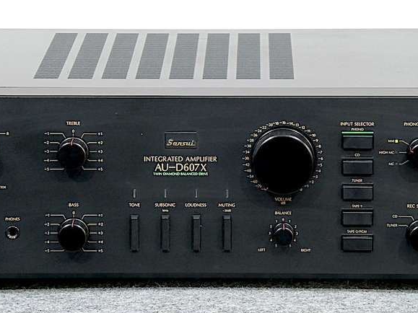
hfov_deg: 8.4
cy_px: 131
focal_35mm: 237
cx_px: 199
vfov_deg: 6.3
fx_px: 2861
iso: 200
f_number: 5.4
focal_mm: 25.6
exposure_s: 1/5
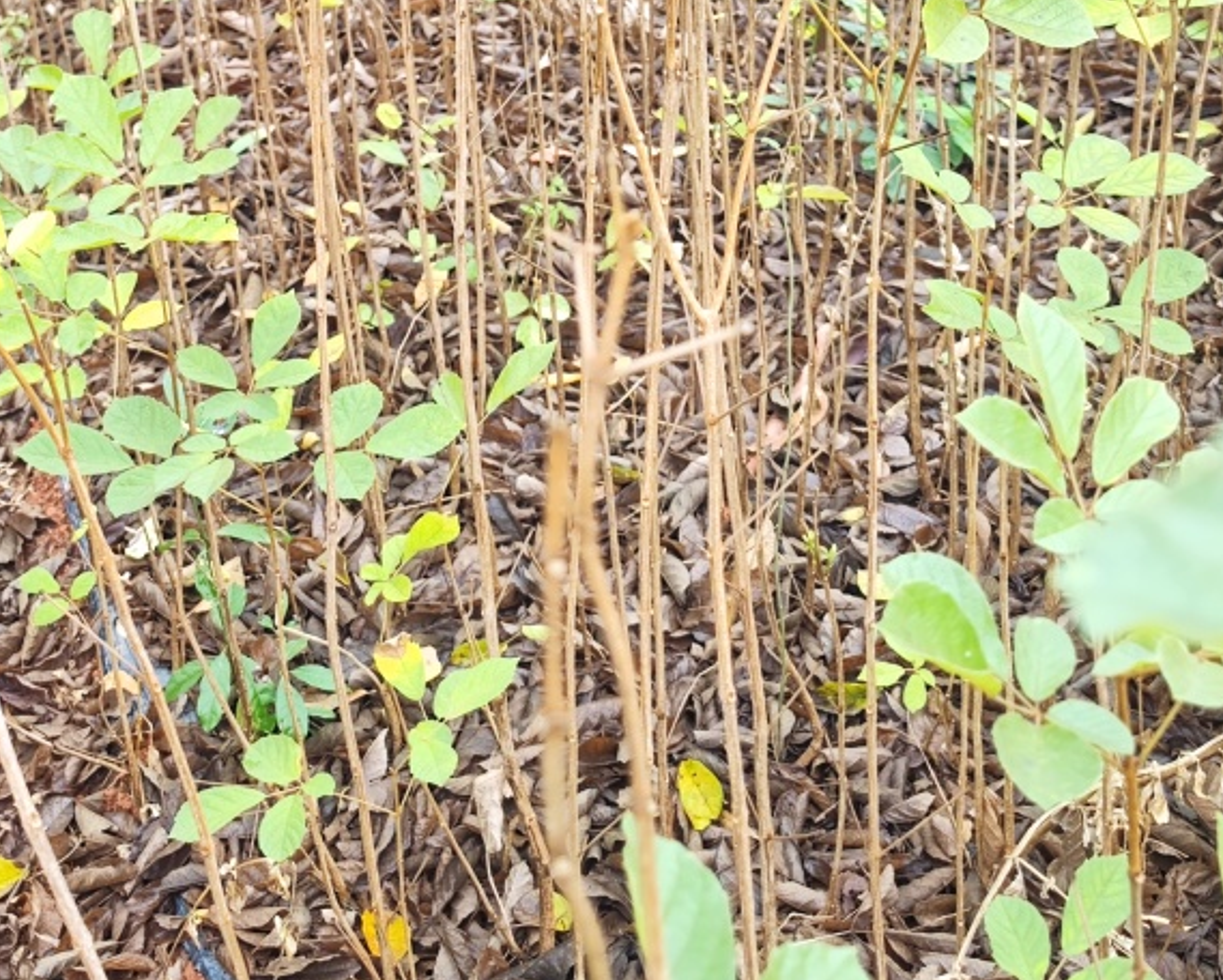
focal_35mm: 64
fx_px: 2318
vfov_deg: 22.5
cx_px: 602
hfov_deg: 29.6
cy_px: -104
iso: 56
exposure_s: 1/100
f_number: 1.9
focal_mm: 8.7
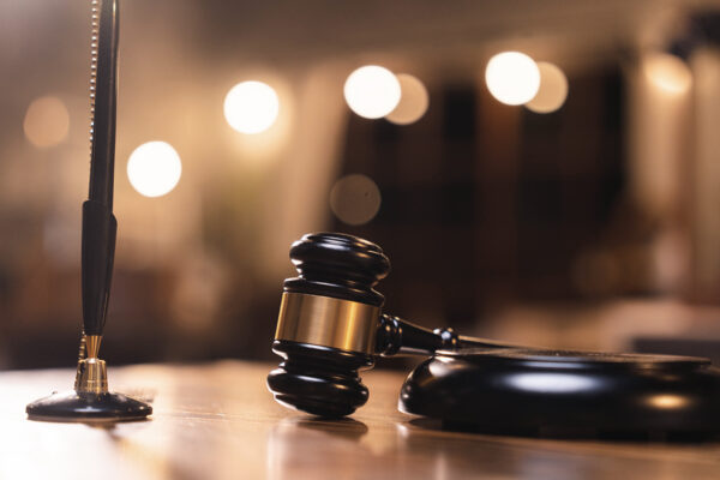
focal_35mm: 70
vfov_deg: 19.5
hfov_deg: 28.8
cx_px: 360
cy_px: 240
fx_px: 1400
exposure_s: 1/80
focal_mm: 70
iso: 320
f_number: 2.8
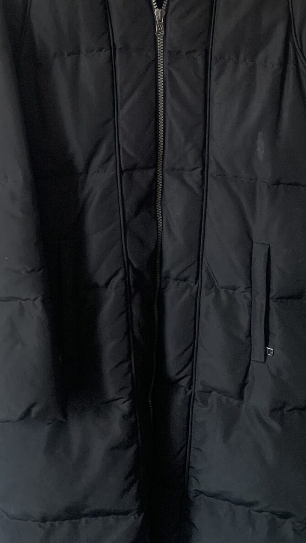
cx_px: 164
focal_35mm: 49
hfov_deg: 24.4
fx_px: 707
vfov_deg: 41.4
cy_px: 166
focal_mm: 4.25
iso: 400
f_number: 1.8
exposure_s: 1/60
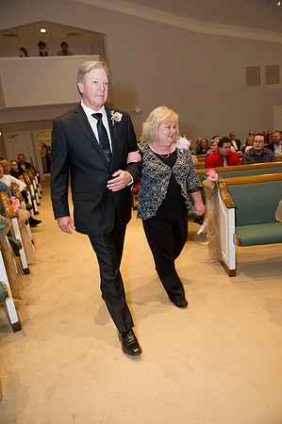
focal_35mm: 24
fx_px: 283
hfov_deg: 53.0
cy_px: 212
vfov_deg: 73.8
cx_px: 141
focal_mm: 24
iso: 1250
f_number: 4
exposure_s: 1/80
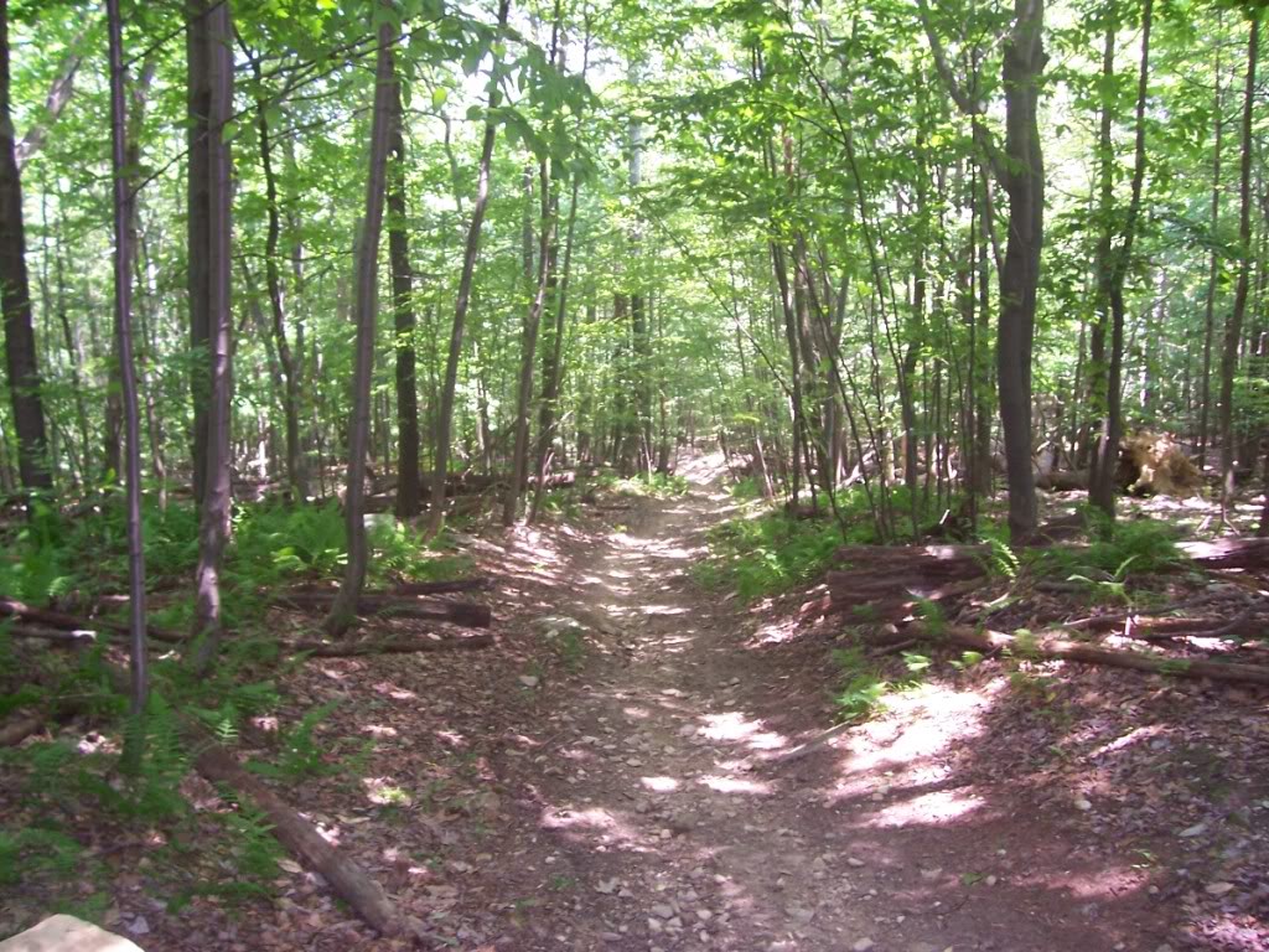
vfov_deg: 41.8
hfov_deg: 54.0
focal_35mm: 34
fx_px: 1246
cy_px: 476
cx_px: 634
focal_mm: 5.6
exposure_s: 1/60
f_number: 2.7
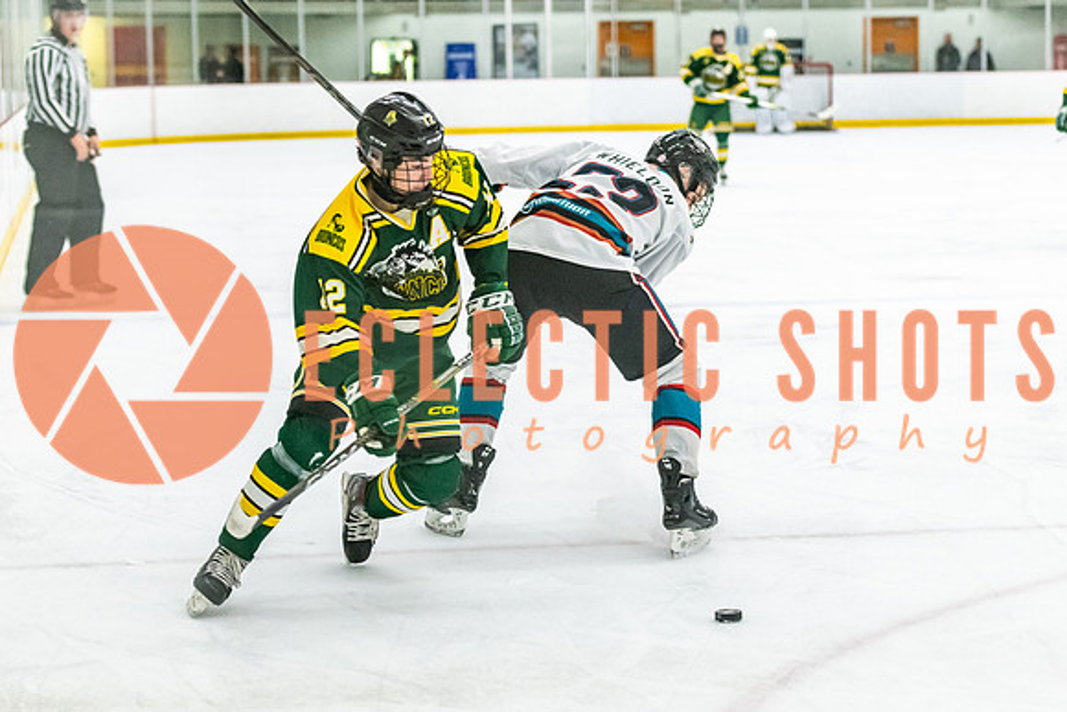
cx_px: 552
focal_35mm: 98
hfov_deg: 20.7
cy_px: 356
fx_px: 2919
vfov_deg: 13.9
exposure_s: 1/800
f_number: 2.8
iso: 4000
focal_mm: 70
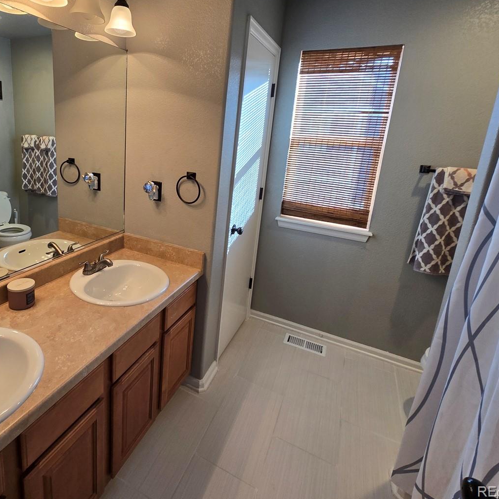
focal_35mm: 18
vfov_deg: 80.1
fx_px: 294
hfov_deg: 78.1
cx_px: 166
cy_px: 209
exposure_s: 1/60
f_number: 2.2
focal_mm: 2.2
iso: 80
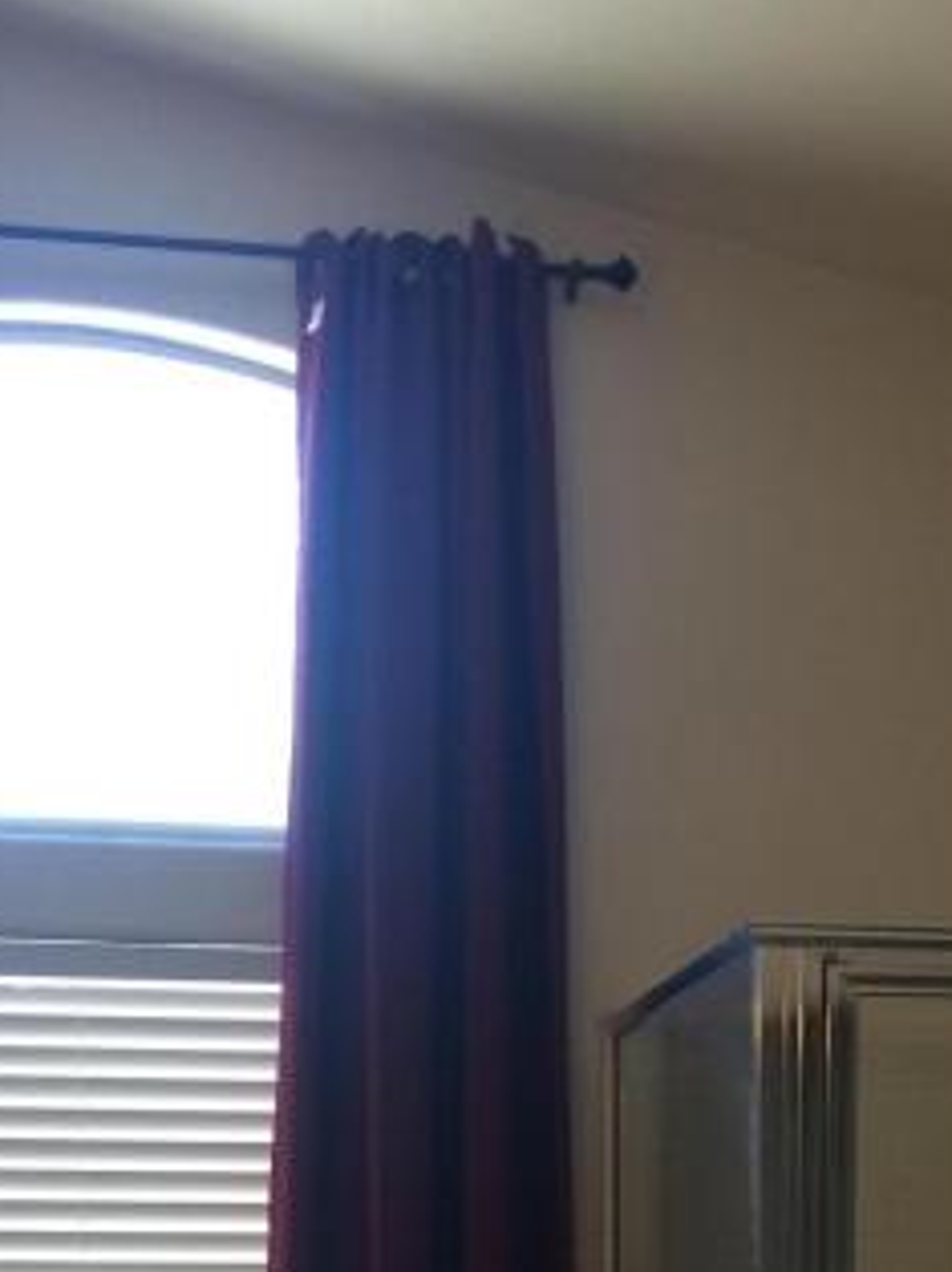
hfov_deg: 20.6
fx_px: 2607
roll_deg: +2.2
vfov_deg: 25.3
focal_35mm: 71
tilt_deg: -3.9
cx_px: 620
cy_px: 1426
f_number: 2.2
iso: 32
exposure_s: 1/30
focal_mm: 4.15
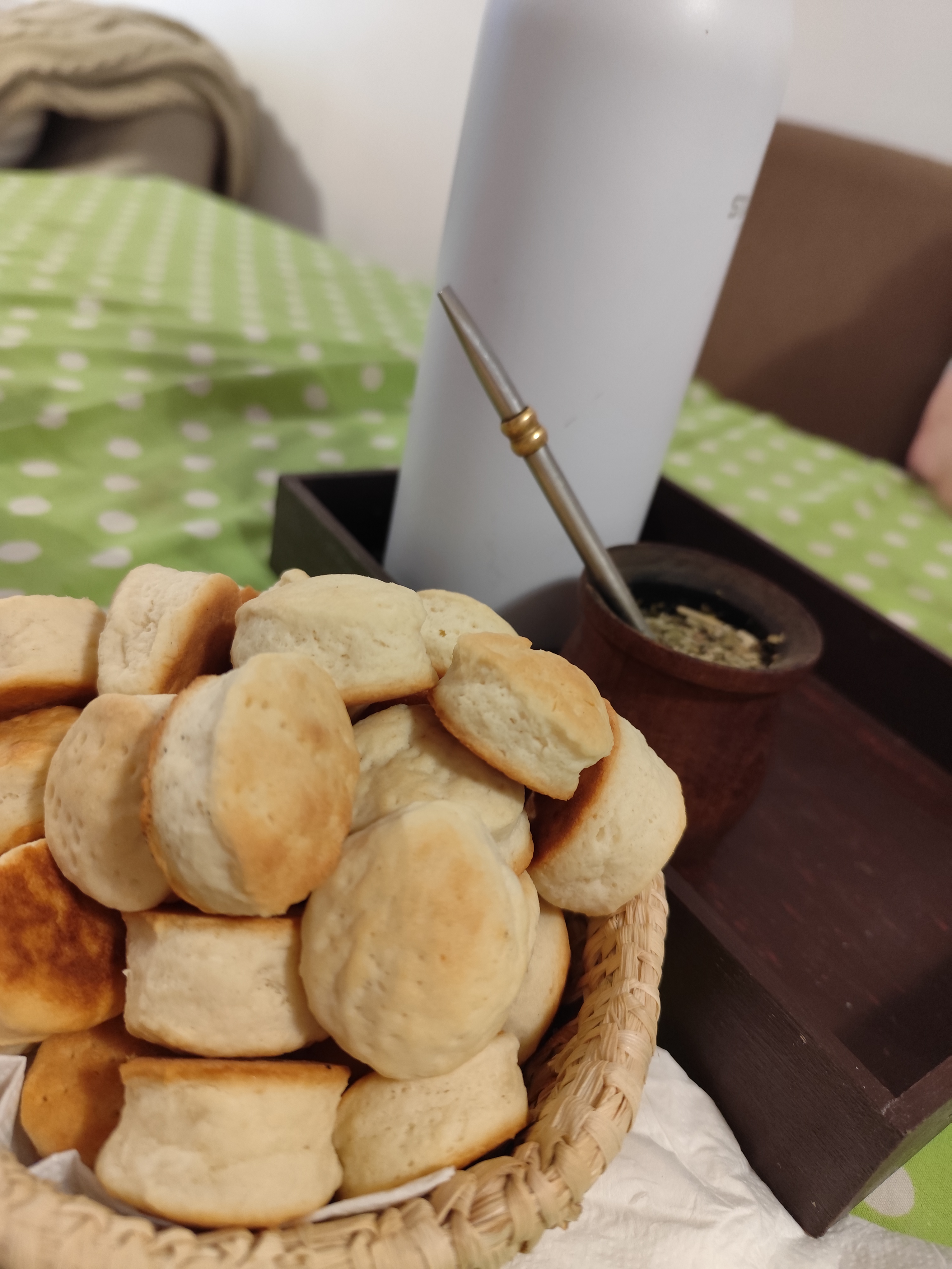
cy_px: 634
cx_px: 476
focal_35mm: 23
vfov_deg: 73.9
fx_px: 843
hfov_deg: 58.9
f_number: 1.65
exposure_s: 1/24
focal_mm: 6.19
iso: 1600
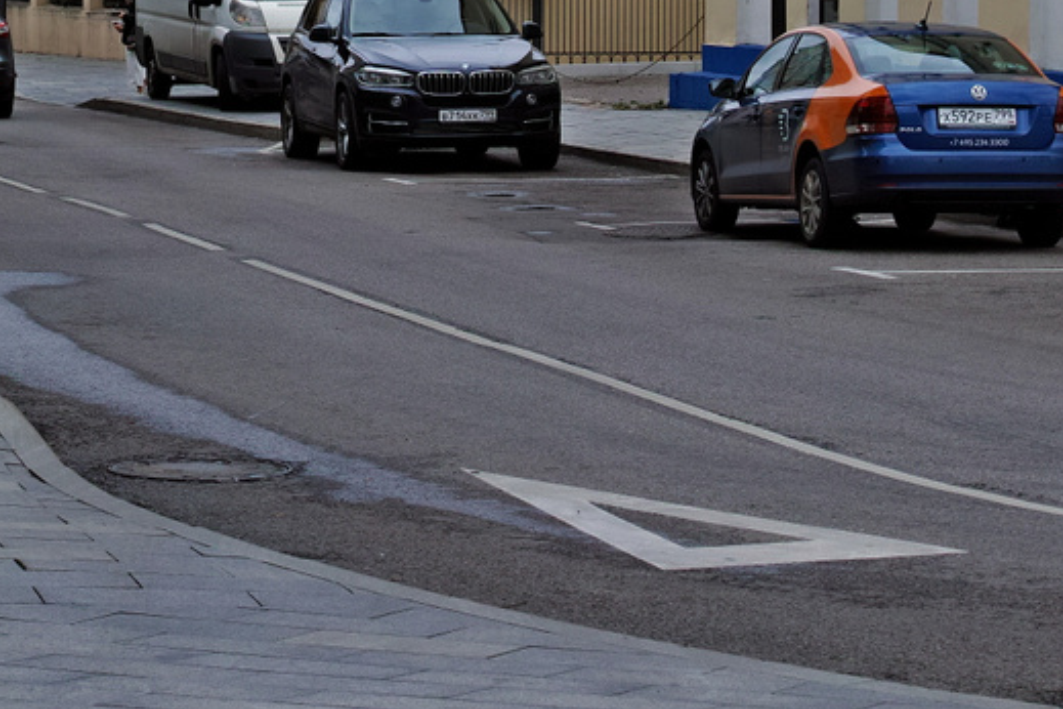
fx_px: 4606
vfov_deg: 8.7
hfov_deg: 13.1
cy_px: -129
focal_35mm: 156
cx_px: 770
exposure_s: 1/250
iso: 100
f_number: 5.6
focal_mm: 30
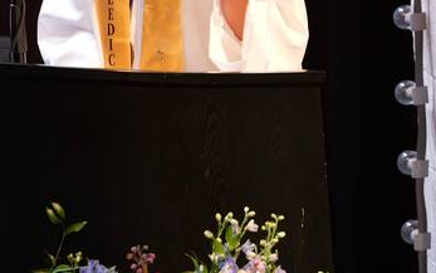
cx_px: 200
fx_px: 10720
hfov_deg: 2.3
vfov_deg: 1.5
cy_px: -121
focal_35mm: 902
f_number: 5.6
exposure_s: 1/50
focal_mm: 300
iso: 6400
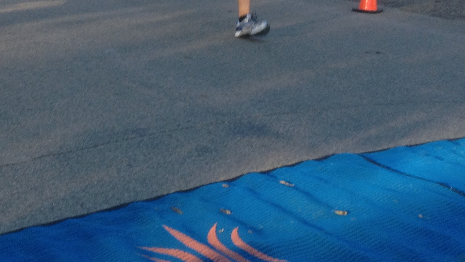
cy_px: 15
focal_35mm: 92
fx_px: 1134
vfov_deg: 13.0
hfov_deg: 22.8
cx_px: 81
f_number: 2.4
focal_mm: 4.28
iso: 50
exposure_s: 1/121
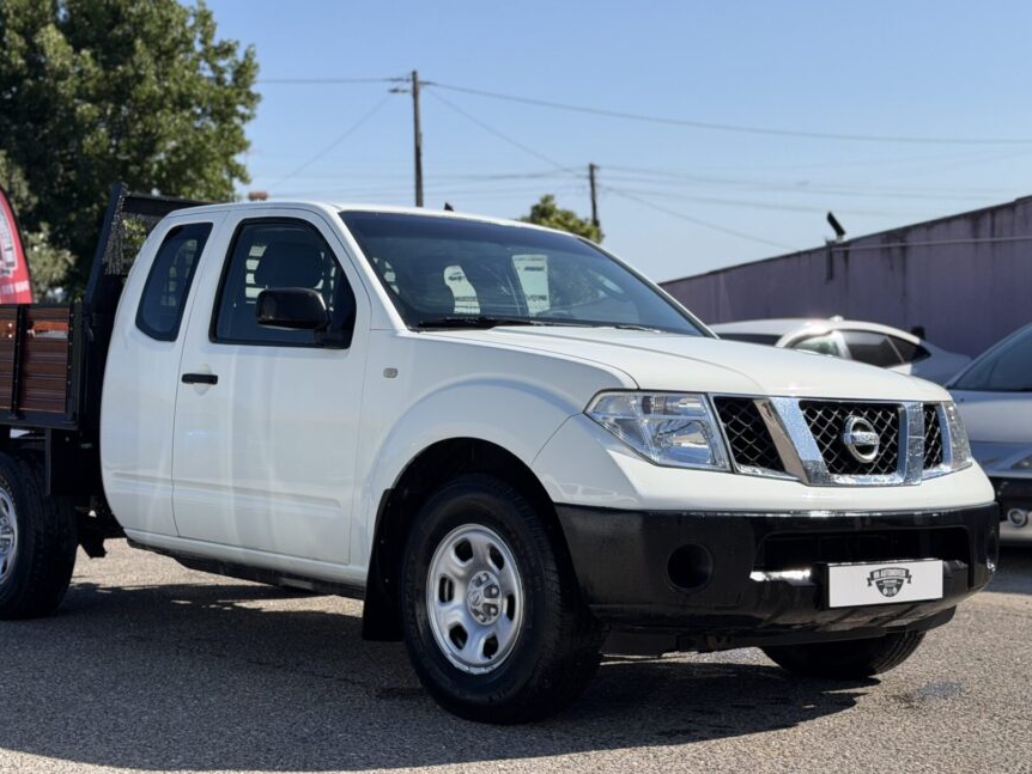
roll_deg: +1.5
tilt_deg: -2.3
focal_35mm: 57
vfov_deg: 25.7
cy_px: 382
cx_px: 438
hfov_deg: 33.7
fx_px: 1700
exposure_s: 1/4587
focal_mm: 6.76
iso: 64
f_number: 1.78
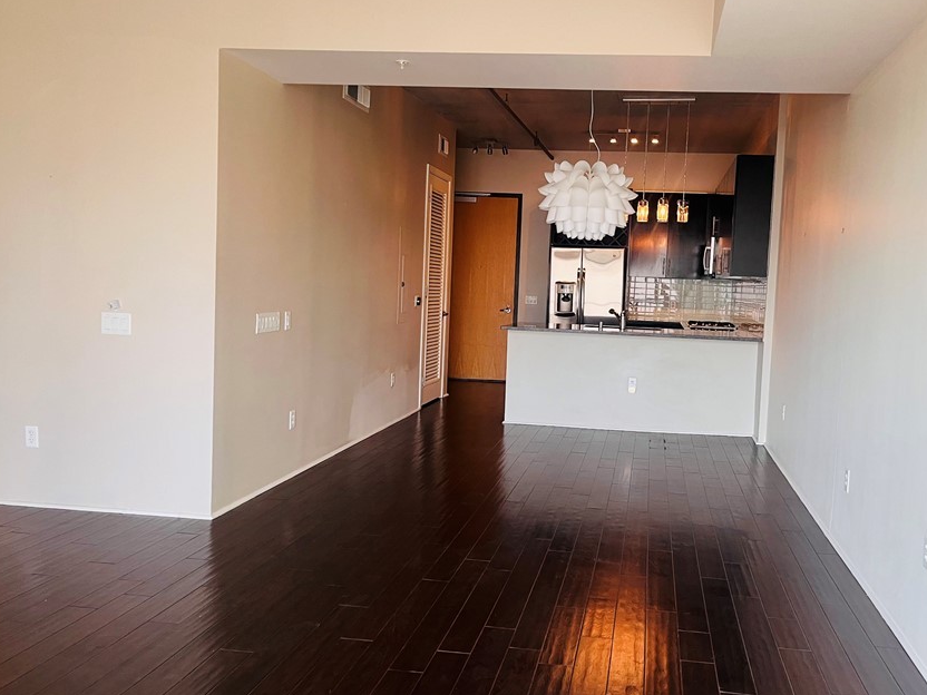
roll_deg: -3.4
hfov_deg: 56.5
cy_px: 342
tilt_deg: -5.0
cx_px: 547
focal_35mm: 32
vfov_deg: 44.2
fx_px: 857
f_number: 1.6
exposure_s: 1/60
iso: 80
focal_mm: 5.1
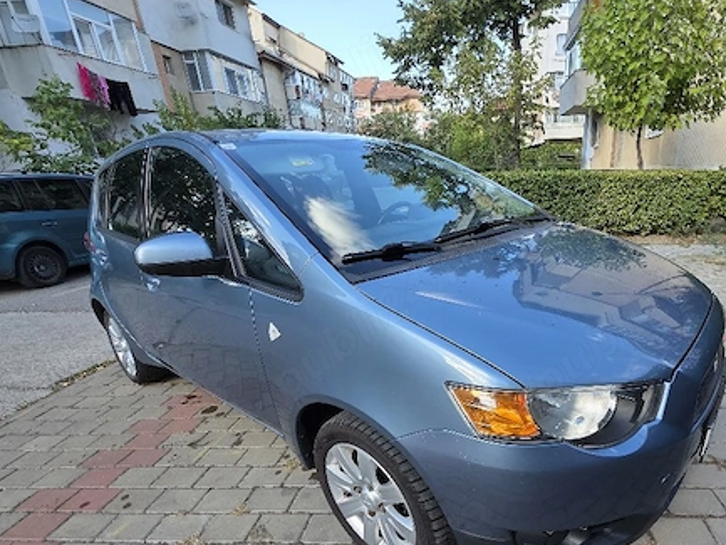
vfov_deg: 70.9
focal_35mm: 18
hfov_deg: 86.3
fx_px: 378
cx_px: 446
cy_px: 325
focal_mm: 2.2
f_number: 1.9
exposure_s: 1/323
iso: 40
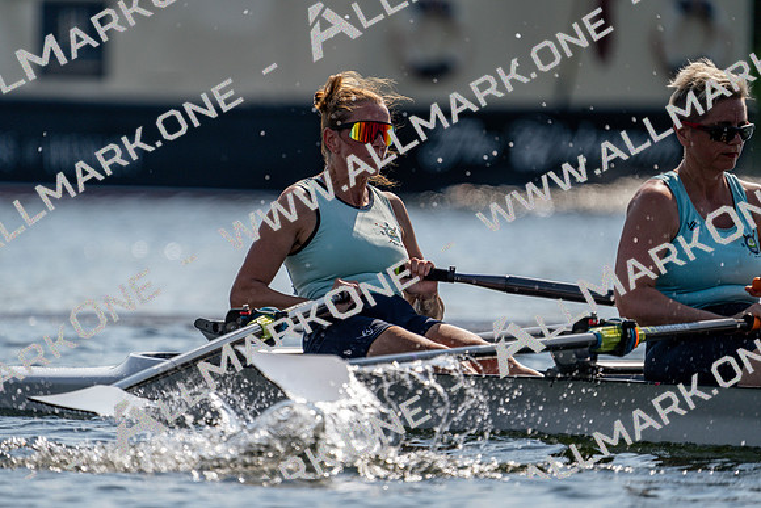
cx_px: 380
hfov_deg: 3.4
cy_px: 254
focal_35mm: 600
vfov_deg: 2.3
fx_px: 12686
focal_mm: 600
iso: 160
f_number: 6.3
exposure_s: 1/1600
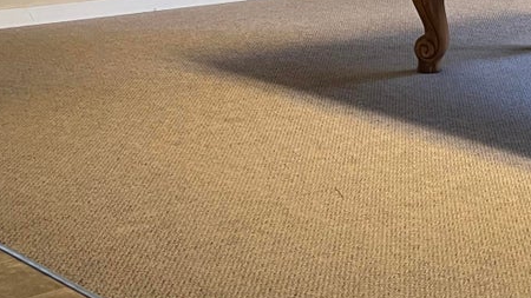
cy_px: 125
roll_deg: -2.4
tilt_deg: -15.6
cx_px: 646
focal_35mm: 86
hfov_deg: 22.7
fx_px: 1211
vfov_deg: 14.1
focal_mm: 5.7
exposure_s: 1/60
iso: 200
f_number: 1.5
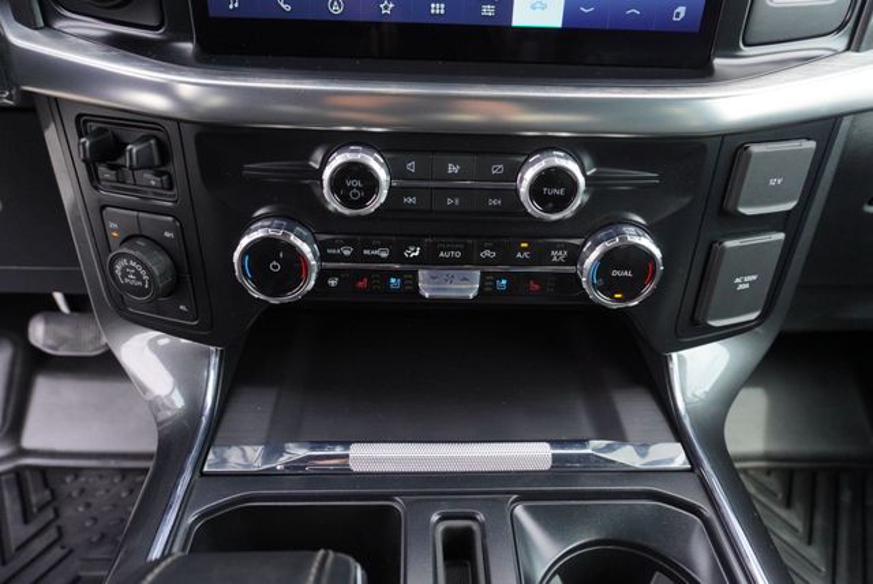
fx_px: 583
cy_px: 292
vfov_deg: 53.2
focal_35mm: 24
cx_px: 436
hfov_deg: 73.7
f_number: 4
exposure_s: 1/800
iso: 1000
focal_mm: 16
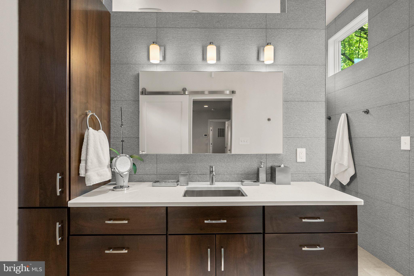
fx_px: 184
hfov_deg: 96.7
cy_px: 138
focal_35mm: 16
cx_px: 207
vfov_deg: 73.8
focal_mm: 16
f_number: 8
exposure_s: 1/40
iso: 640
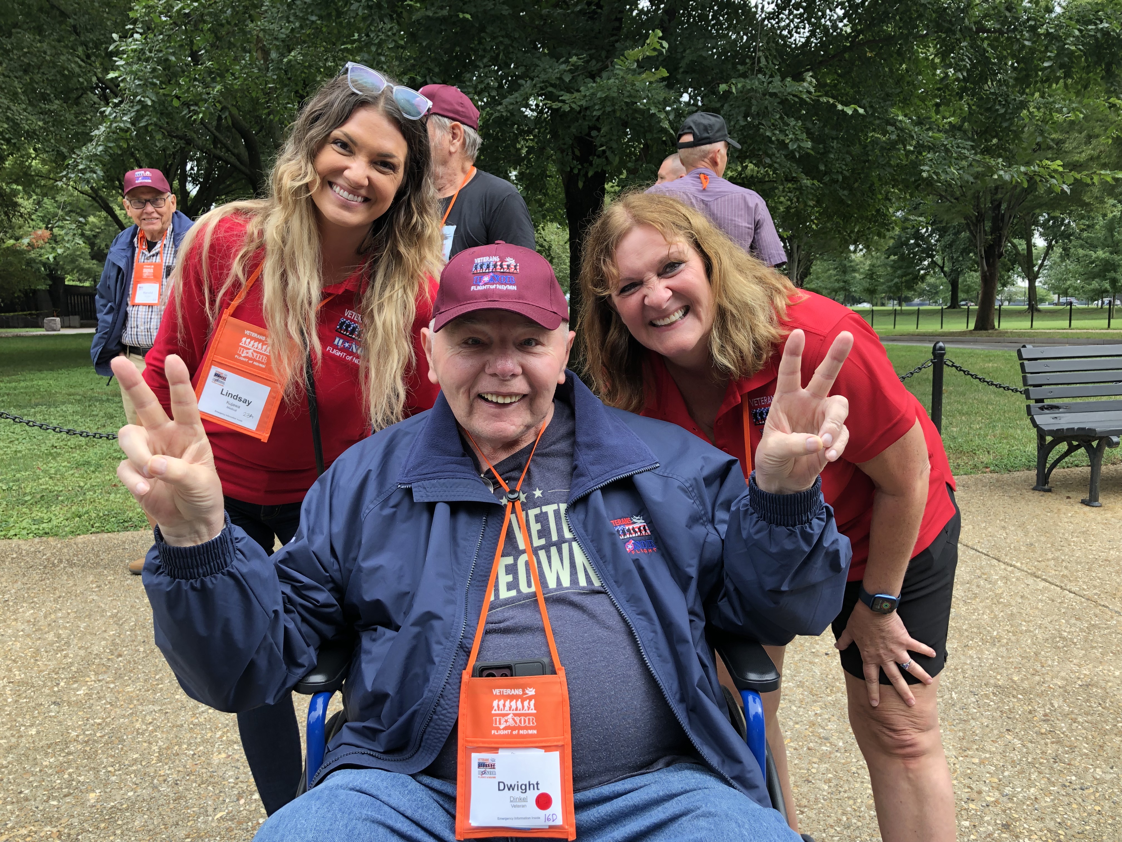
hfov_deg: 63.4
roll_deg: -1.3
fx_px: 908
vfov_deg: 49.7
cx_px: 561
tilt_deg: -7.7
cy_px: 421
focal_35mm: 28
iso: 25
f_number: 1.8
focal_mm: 3.99
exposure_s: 1/120
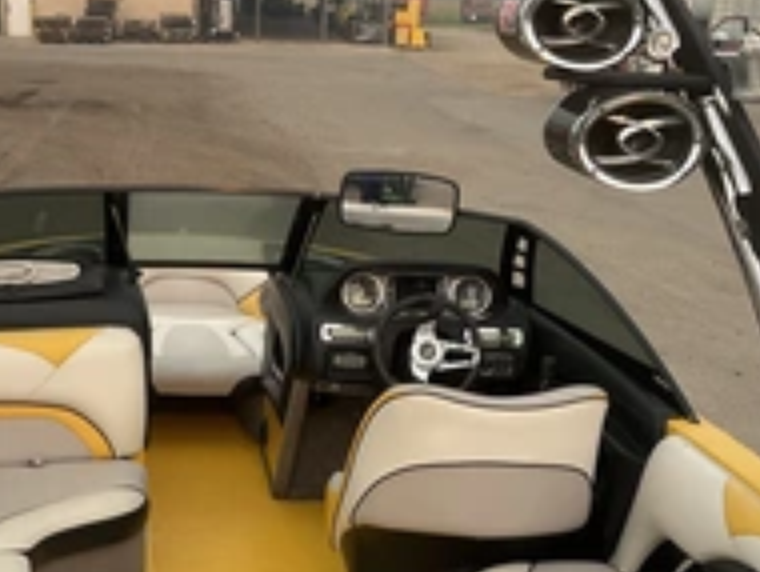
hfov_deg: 31.5
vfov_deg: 23.3
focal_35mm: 61
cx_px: 268
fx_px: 1341
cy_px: 536
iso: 25
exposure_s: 1/1144
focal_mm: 3
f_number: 1.8
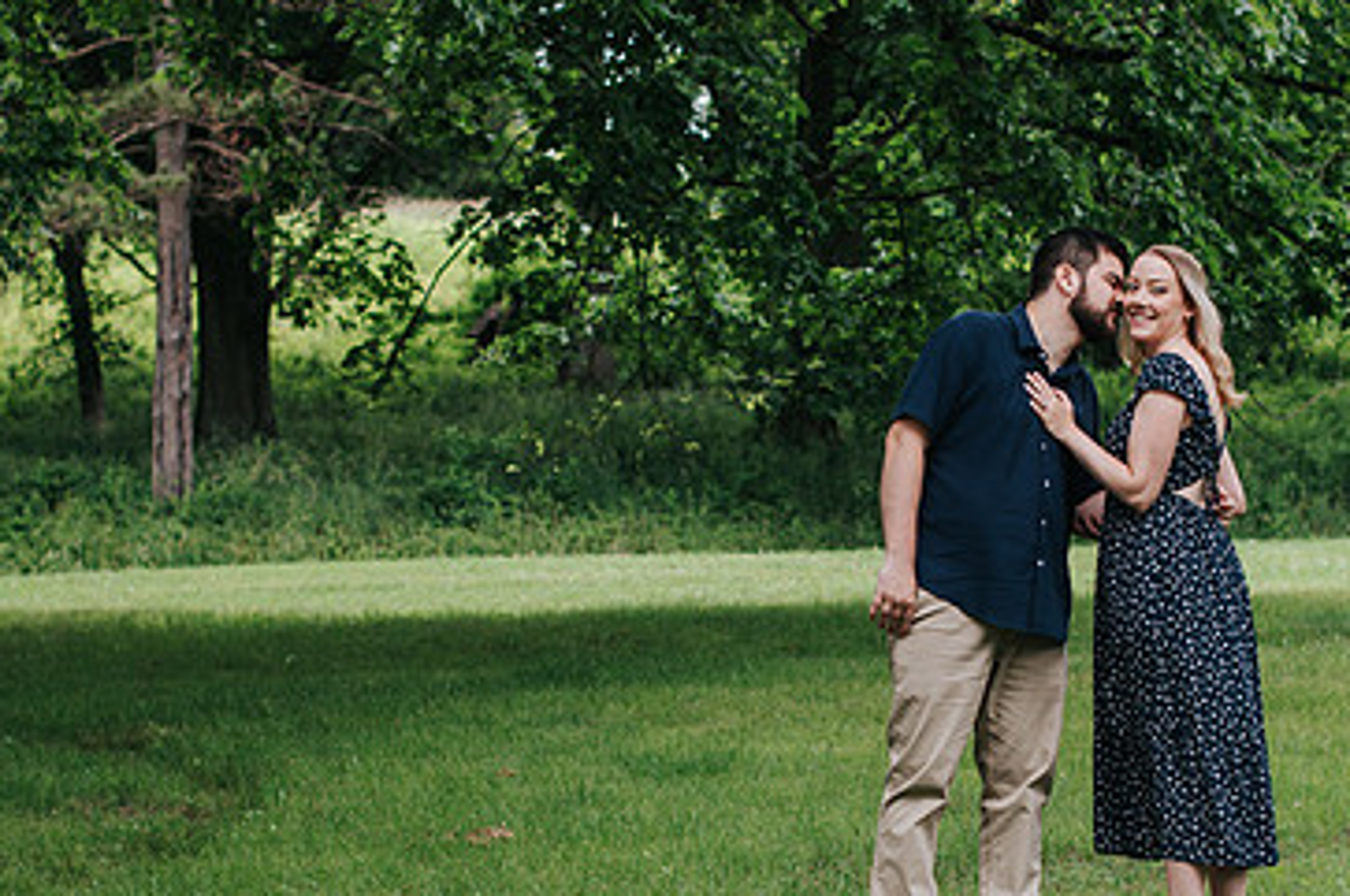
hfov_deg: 20.4
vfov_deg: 13.6
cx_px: 802
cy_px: 652
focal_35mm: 100
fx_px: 3745
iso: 360
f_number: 3.2
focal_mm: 50
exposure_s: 1/400
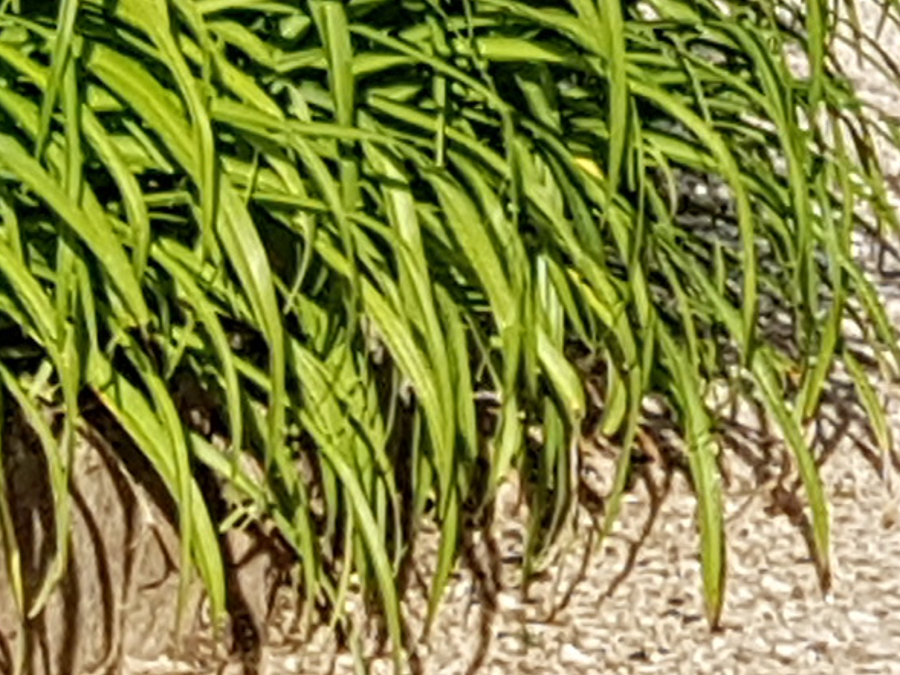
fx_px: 4629
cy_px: -1439
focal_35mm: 178
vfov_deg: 7.3
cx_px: -628
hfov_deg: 10.5
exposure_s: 1/2520
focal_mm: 4.2
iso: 50
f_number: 1.7
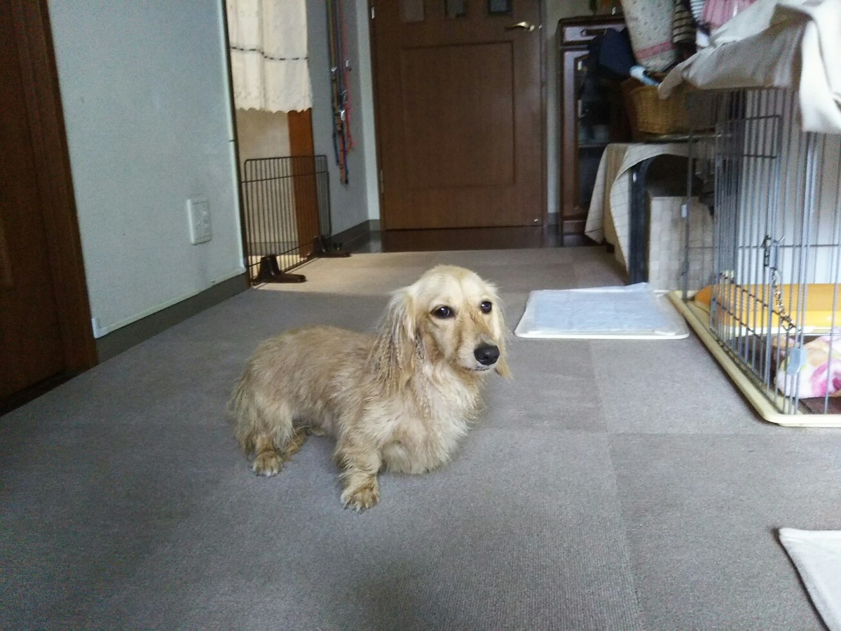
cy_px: 316
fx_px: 729
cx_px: 420
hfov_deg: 60.0
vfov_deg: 46.8
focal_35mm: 30
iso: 320
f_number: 2.2
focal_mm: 4
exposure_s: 1/30
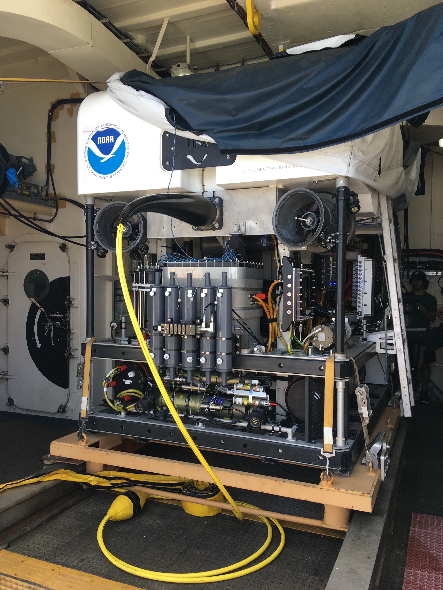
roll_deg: +0.9
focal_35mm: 29
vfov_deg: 61.7
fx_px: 495
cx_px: 222
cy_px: 295
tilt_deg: -3.0
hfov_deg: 48.2
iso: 25
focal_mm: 4.15
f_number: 2.2
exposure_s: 1/120
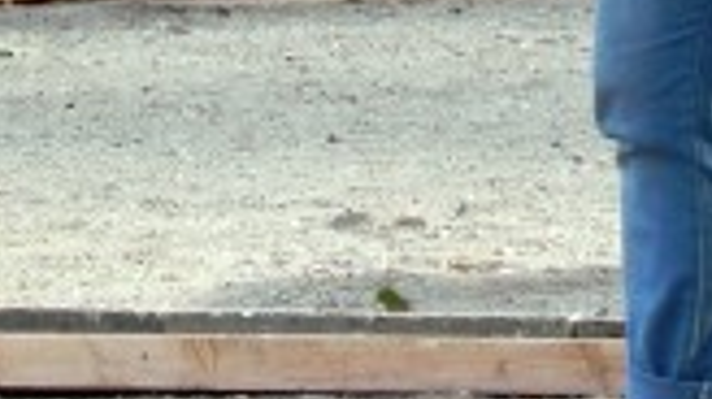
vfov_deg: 1.5
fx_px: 14848
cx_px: 695
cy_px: -377
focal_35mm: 787
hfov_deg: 2.7
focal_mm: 44
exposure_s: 1/94.4
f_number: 4.5
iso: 160
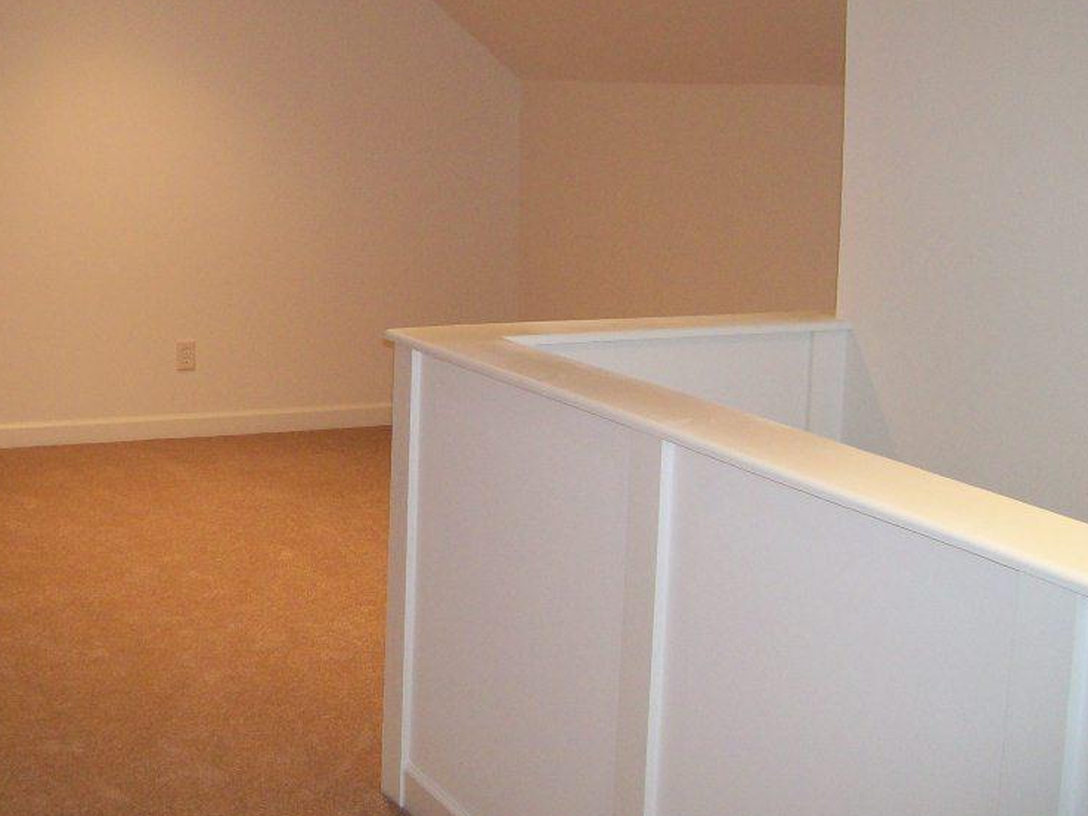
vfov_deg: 28.9
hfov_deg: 37.8
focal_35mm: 50
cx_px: 363
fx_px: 1572
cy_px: 269
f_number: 2.7
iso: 140
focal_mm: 6
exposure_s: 1/64
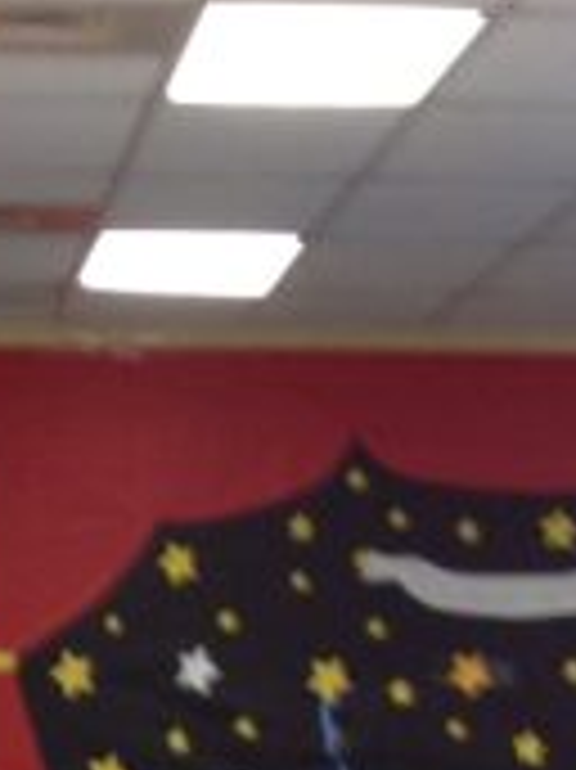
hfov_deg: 7.1
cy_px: 2116
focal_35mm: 210
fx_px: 4665
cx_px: 81
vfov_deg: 8.3
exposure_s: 1/20
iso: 50
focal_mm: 4.28
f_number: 2.4
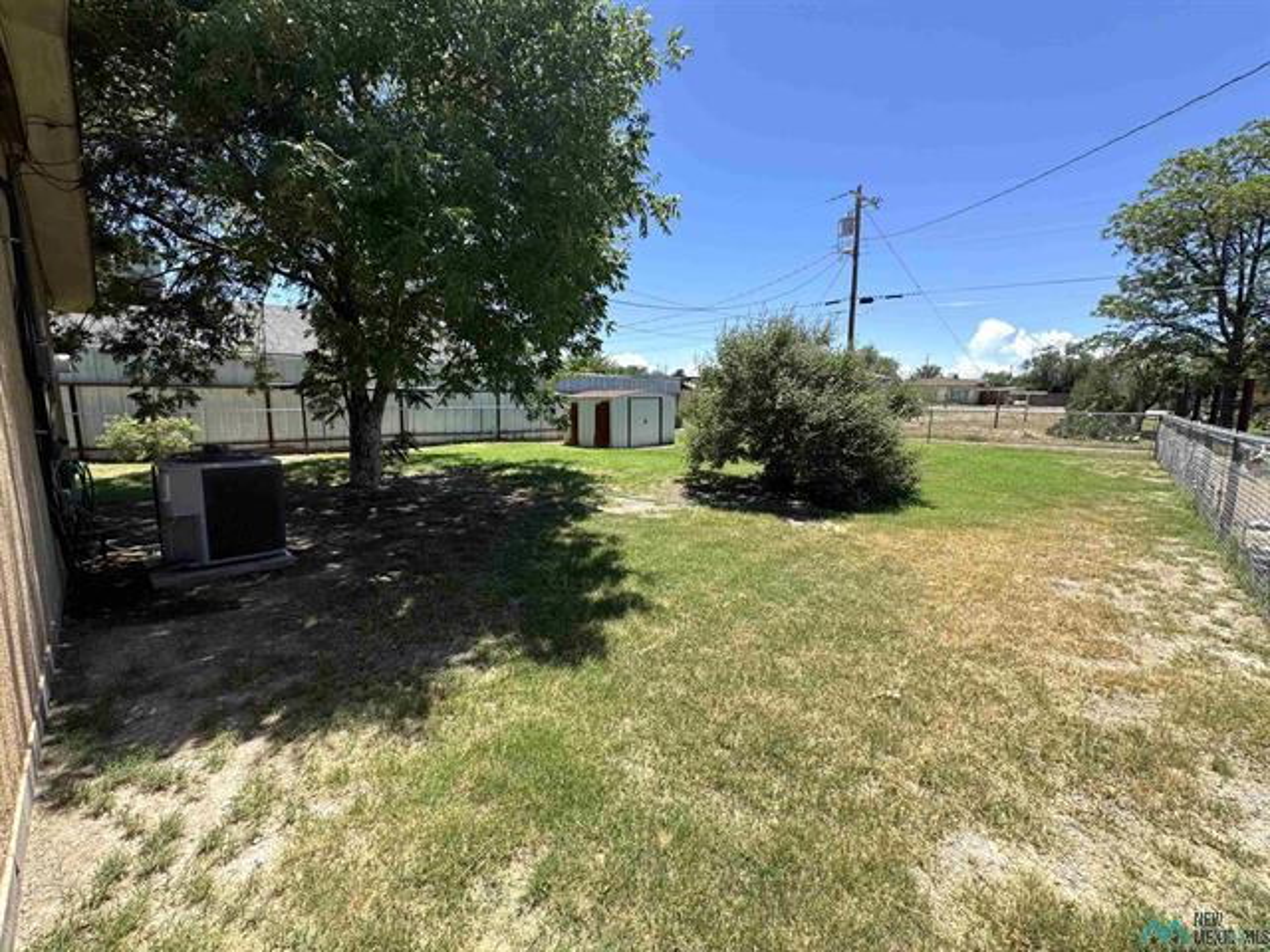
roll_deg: +0.3
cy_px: 476
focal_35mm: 14
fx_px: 514
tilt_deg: -9.6
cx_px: 635
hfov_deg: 102.1
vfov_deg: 85.7
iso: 50
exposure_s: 1/1256
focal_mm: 2.22
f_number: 2.2
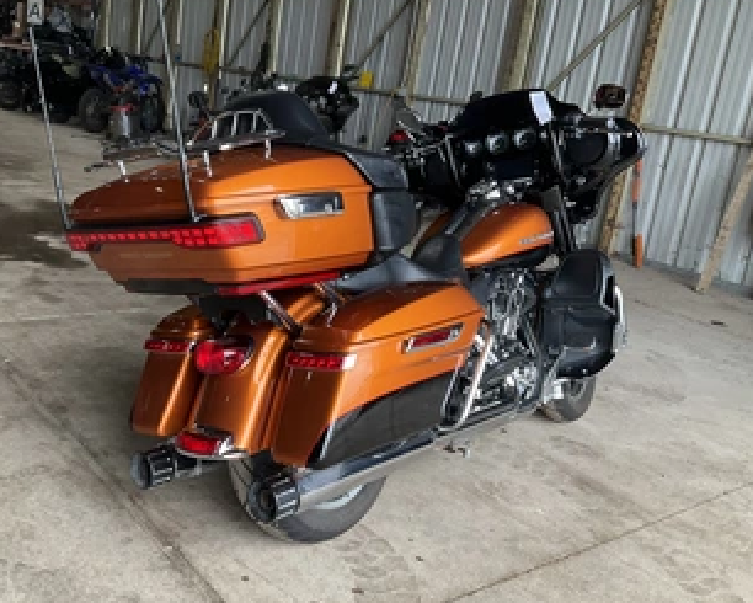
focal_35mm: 37
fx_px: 825
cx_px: 308
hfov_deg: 48.8
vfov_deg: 40.1
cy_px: 298
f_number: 1.8
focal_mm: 3
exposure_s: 1/122
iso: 40
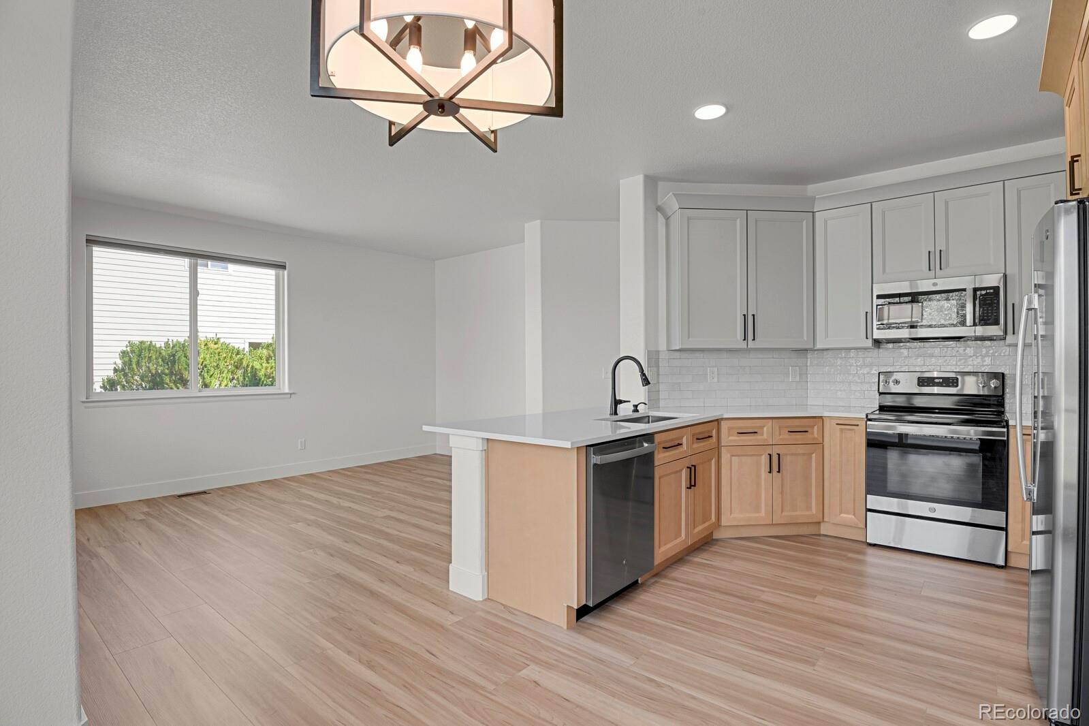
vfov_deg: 70.4
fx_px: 514
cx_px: 544
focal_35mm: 17
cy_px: 363
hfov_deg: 93.3
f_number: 8
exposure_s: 1
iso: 250
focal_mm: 17
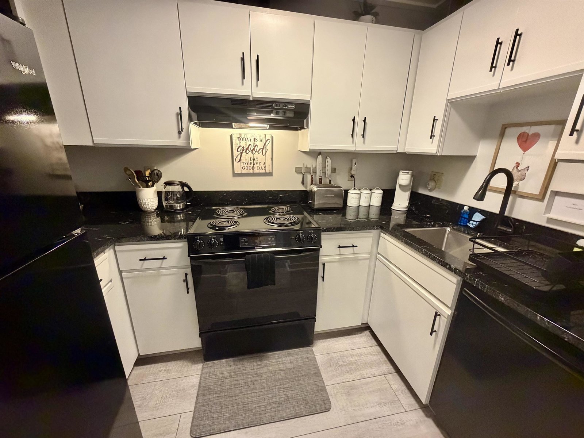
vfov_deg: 85.7
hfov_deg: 102.1
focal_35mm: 14
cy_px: 219
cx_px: 292
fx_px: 236
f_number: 2.2
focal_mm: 2.22
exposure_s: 1/60
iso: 640
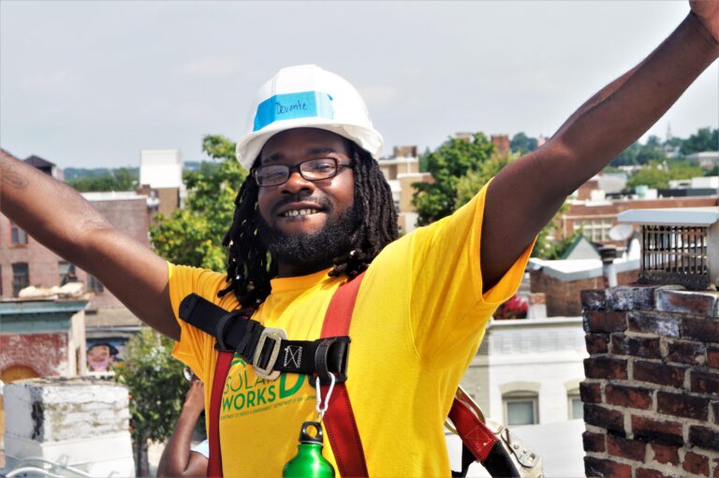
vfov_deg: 16.5
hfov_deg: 24.6
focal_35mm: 82
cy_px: 239
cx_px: 360
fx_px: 1647
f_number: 10
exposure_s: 1/160
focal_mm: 55
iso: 100
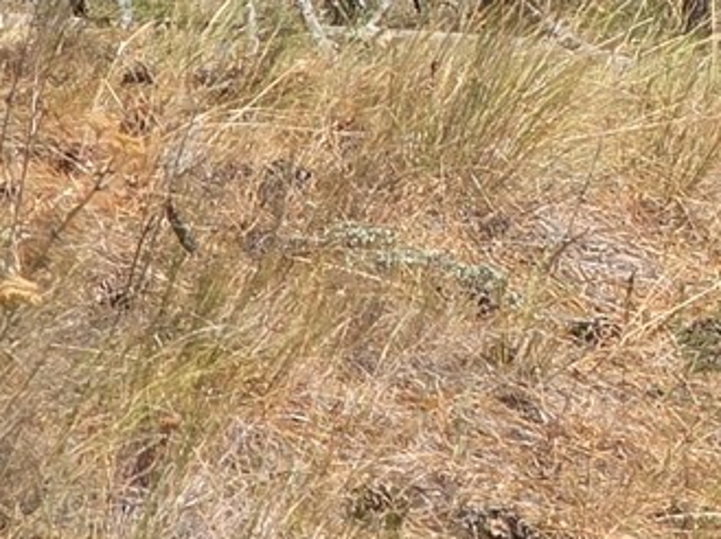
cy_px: -616
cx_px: 1508
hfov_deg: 5.7
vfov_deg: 4.3
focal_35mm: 336
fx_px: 6991
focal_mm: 7.9
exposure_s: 1/1465
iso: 50
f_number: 2.4
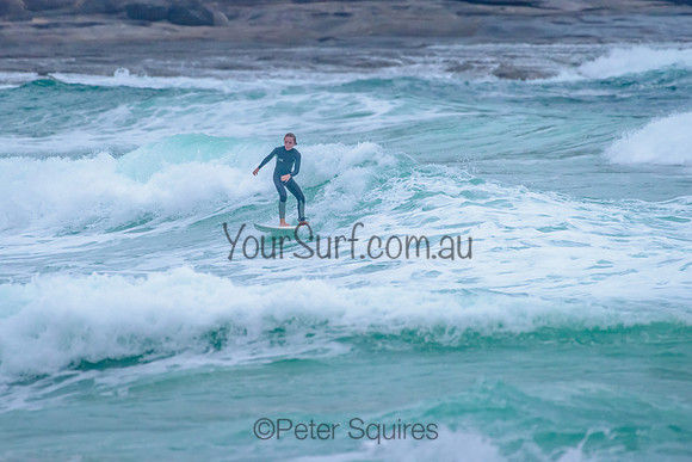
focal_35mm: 613
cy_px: 179
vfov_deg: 2.2
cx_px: 324
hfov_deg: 3.4
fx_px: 11779
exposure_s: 1/2000
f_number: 5.6
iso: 1600
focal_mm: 500
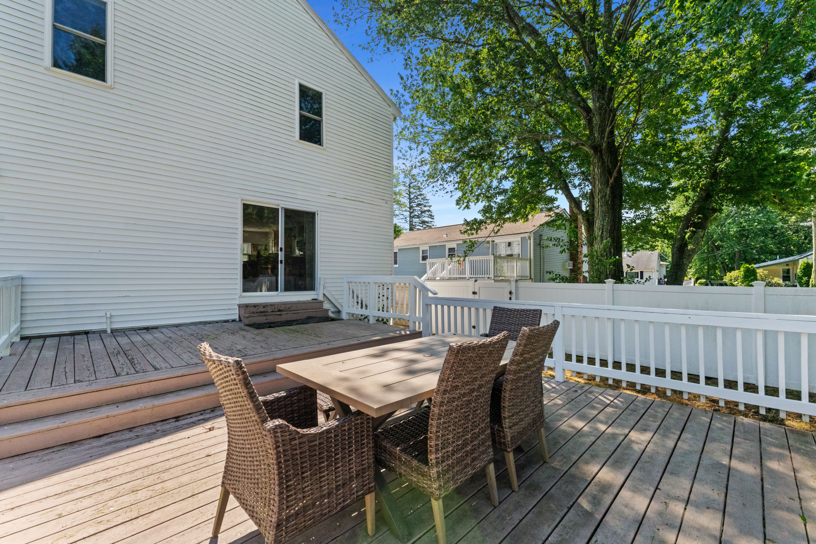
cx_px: 408
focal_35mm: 15
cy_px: 272
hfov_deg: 100.0
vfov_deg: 77.0
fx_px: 342
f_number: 11
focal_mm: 15.1
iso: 3200
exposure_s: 1/2000
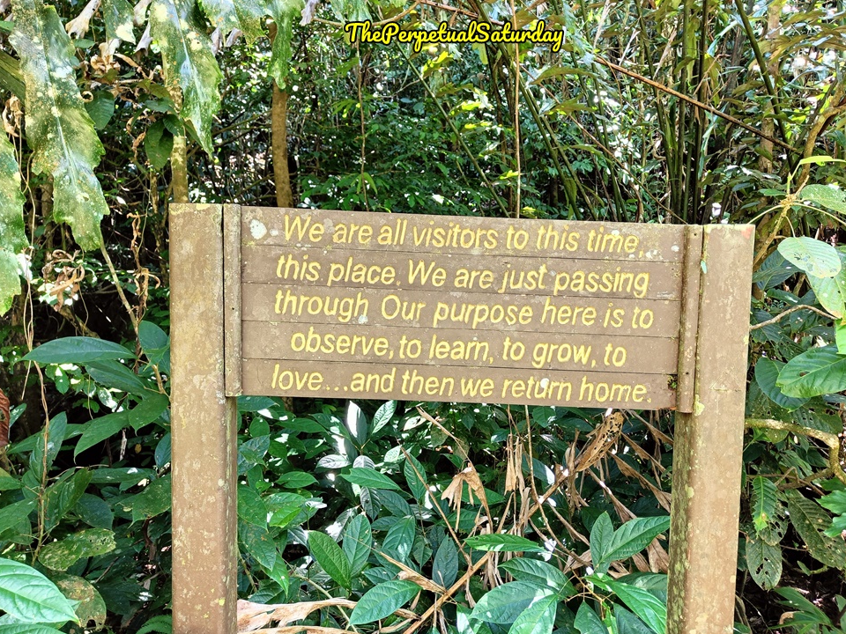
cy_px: 321
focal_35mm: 25
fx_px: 611
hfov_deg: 69.4
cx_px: 429
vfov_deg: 54.9
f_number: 1.8
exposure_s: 1/60
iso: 320
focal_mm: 5.59
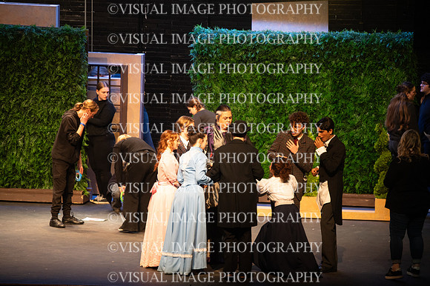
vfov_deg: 5.1
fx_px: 3223
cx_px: 215
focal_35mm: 270
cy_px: 143
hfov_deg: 7.6
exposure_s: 1/160
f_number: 6.3
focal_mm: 270
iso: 4000
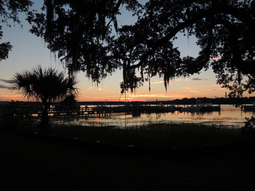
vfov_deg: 46.8
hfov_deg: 60.0
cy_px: 96
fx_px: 221
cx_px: 128
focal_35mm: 30
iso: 100
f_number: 3.1
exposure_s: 1/125
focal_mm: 5.3
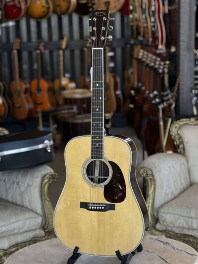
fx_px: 587
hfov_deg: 19.1
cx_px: 99
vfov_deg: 25.3
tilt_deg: -11.2
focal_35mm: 77
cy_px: 132
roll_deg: +2.8
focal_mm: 9
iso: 80
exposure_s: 1/121
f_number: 2.8
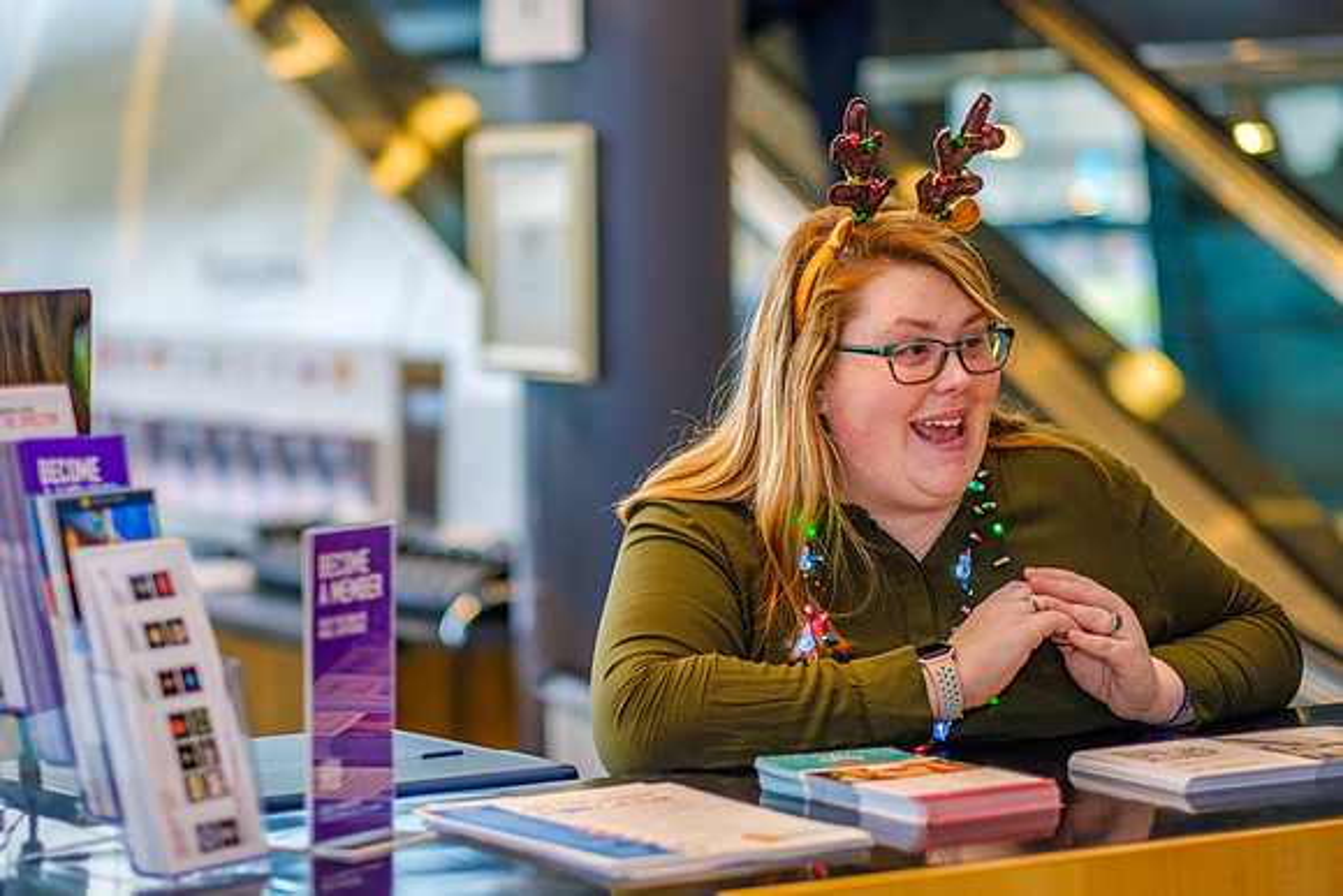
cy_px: 402
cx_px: 598
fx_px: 3489
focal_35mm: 93
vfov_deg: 14.6
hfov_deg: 21.8
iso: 200
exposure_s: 1/125
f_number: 1.2
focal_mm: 56
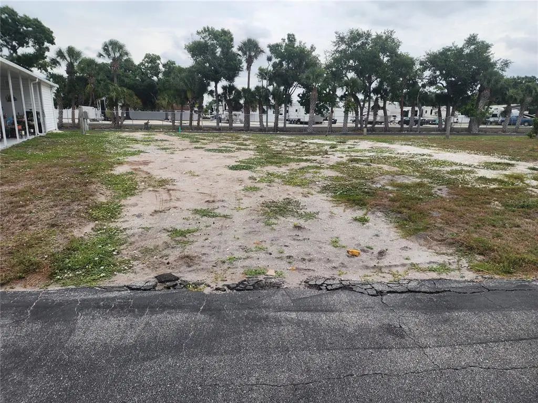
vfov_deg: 58.9
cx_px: 269
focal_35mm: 23
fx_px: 357
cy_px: 202
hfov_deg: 73.9
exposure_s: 1/1293
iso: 12
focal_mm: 6.4
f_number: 1.8
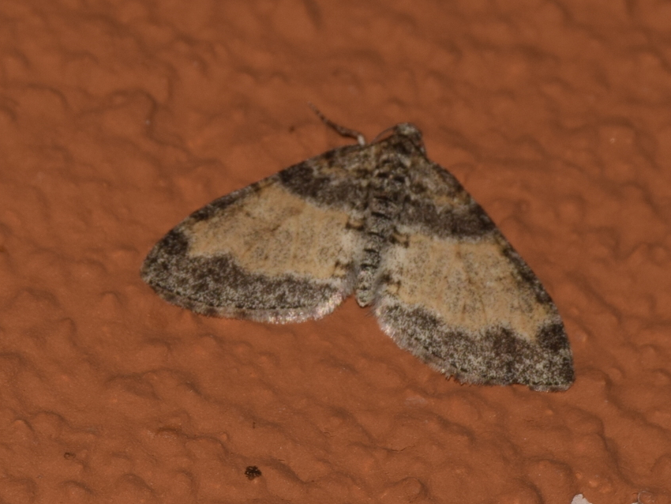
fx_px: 4421
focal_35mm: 228
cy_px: 252
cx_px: 351
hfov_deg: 8.7
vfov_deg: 6.5
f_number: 16
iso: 100
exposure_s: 1/200
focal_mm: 140
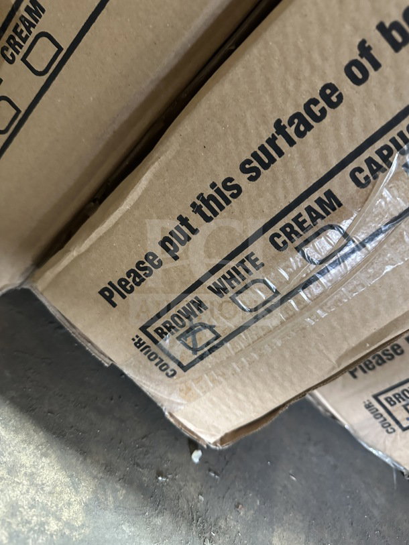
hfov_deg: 56.8
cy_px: 272
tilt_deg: -24.3
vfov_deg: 71.6
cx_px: 204
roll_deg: -31.0
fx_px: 378
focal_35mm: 24
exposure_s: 1/42
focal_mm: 6.86
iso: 1000
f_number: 1.78
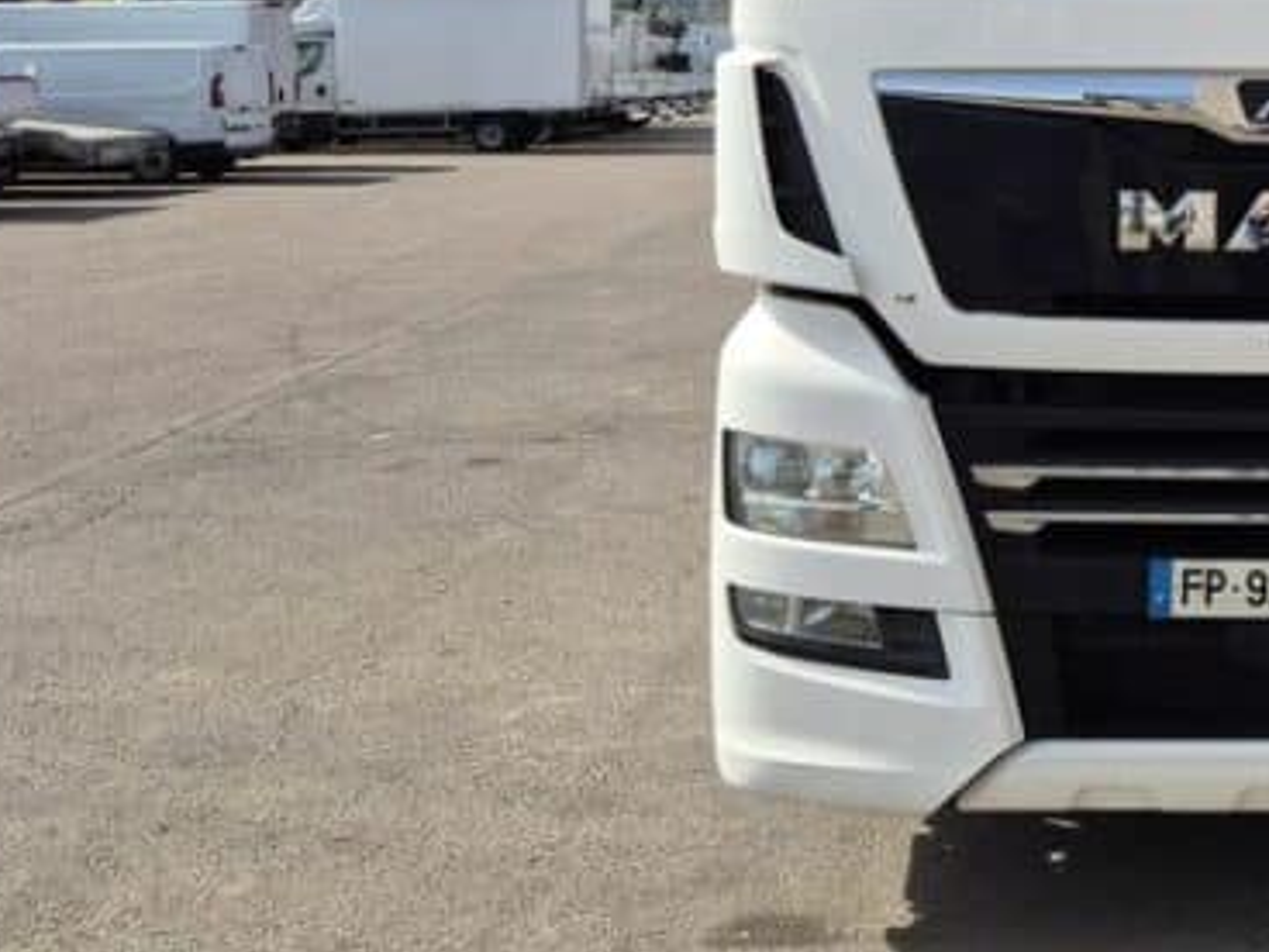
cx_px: 1272
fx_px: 1760
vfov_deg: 28.5
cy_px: 17
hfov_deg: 35.8
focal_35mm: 48
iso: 25
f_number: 1.8
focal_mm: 5.4
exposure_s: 1/1532
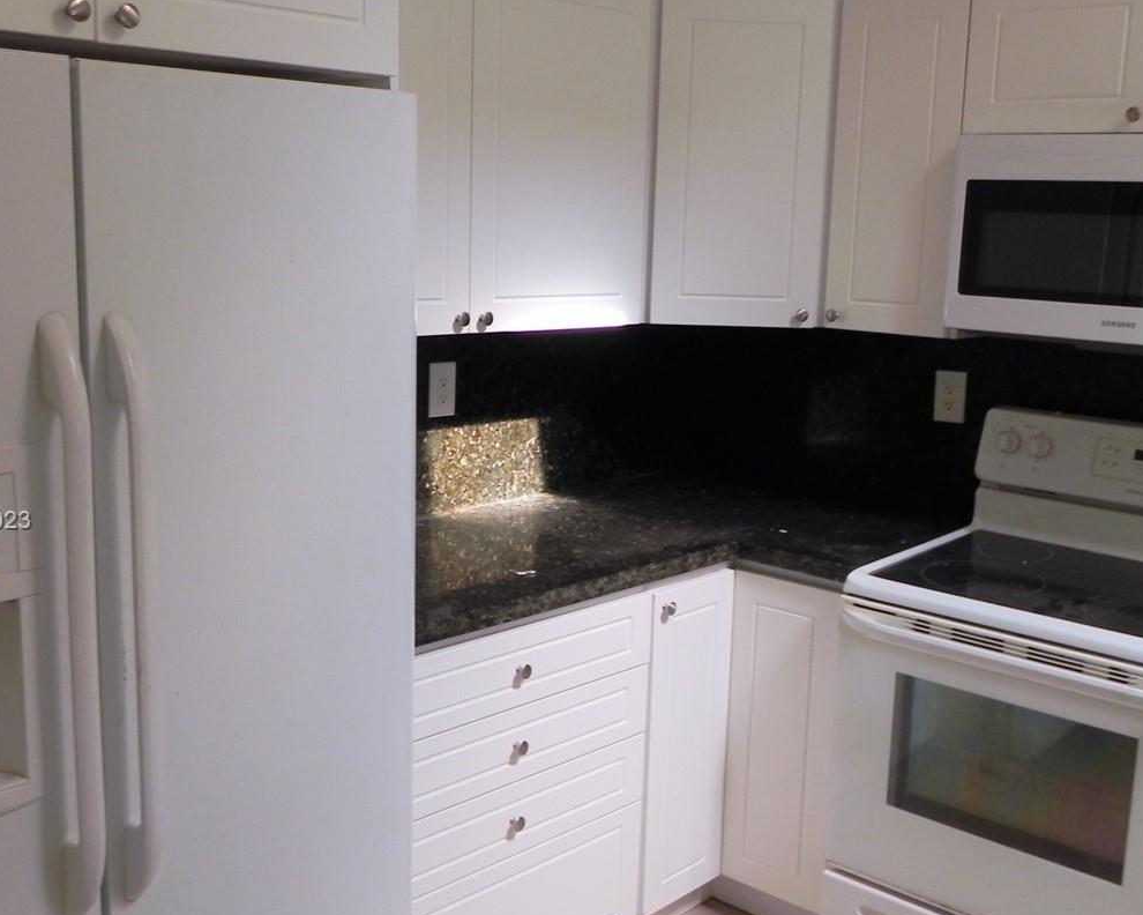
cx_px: 585
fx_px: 1387
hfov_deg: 44.8
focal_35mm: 41
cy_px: 523
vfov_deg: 36.4
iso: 217
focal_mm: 4.6
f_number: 2.8
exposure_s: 1/30
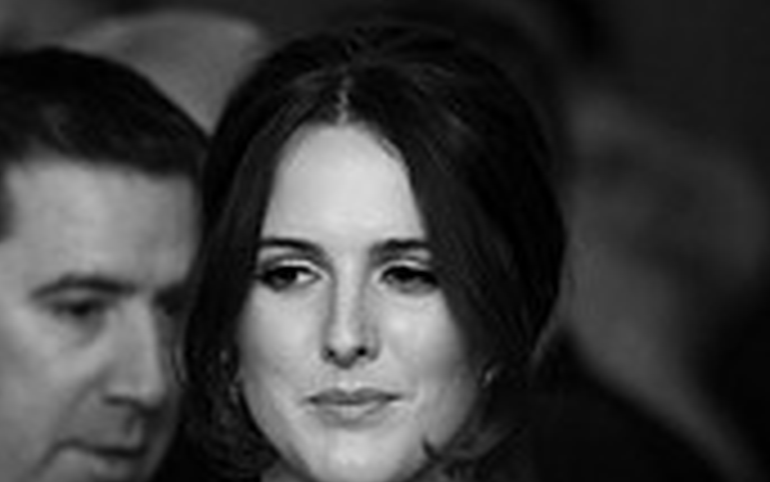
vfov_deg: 1.9
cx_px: -113
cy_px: 646
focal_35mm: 692
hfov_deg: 3.0
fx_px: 14526
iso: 100
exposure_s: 1/250
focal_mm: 200
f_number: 2.8
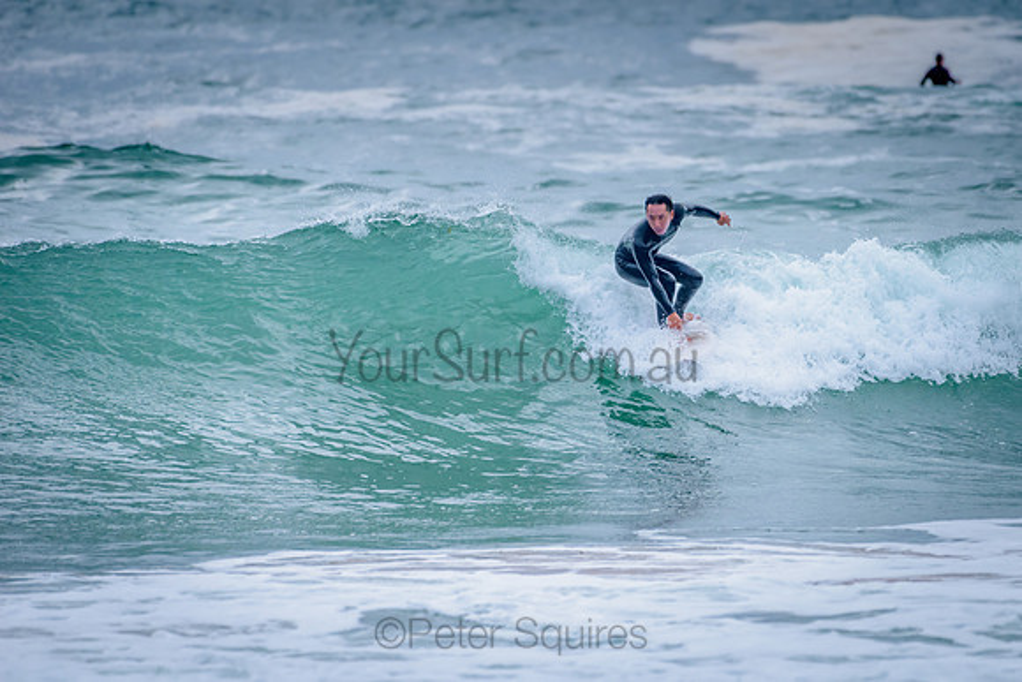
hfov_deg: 3.4
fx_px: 17403
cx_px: 626
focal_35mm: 613
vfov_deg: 2.2
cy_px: 318
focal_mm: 500
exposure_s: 1/2000
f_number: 5.6
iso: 800
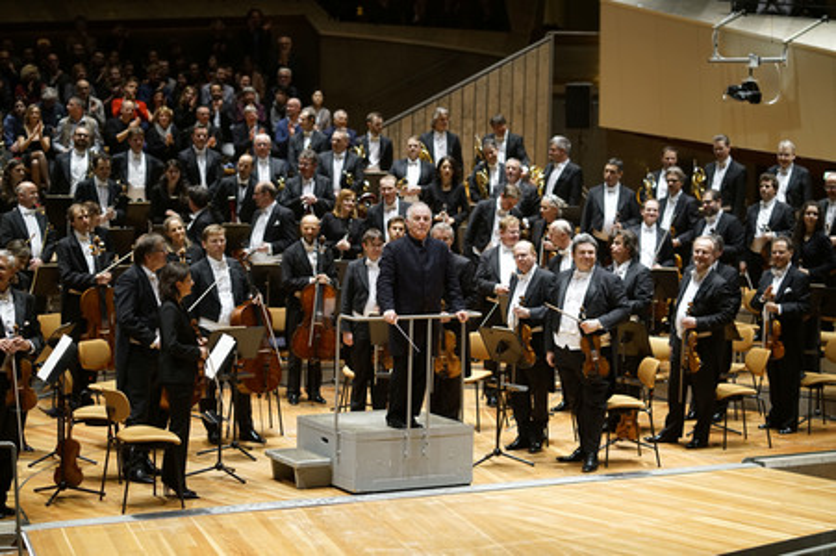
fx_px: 1972
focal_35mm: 85
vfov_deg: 16.0
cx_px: 418
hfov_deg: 23.9
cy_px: 278
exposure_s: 1/160
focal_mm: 85
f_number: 2.5
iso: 1250
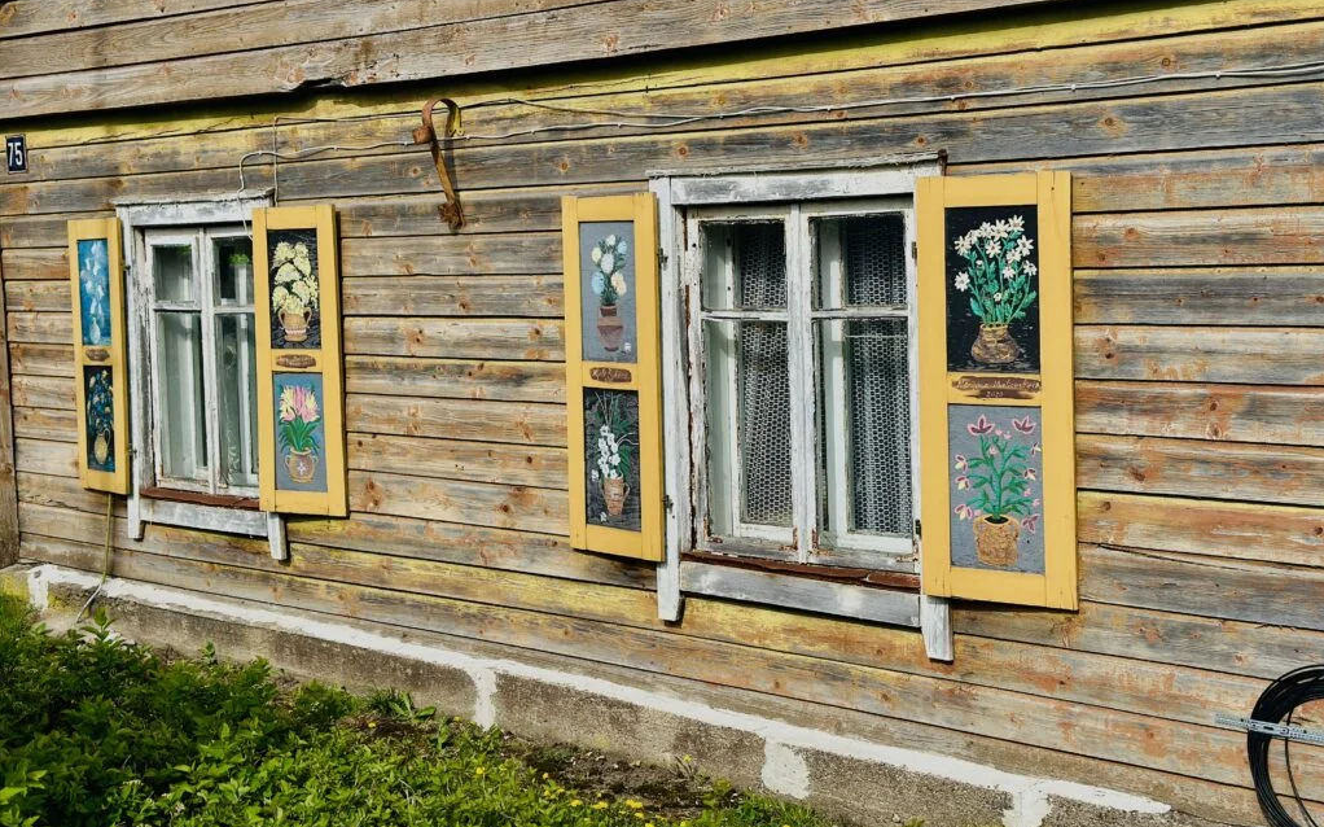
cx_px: 662
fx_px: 1840
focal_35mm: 51
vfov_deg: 25.3
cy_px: 338
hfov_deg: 39.6
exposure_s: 1/4566
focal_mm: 6.86
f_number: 1.78
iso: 80
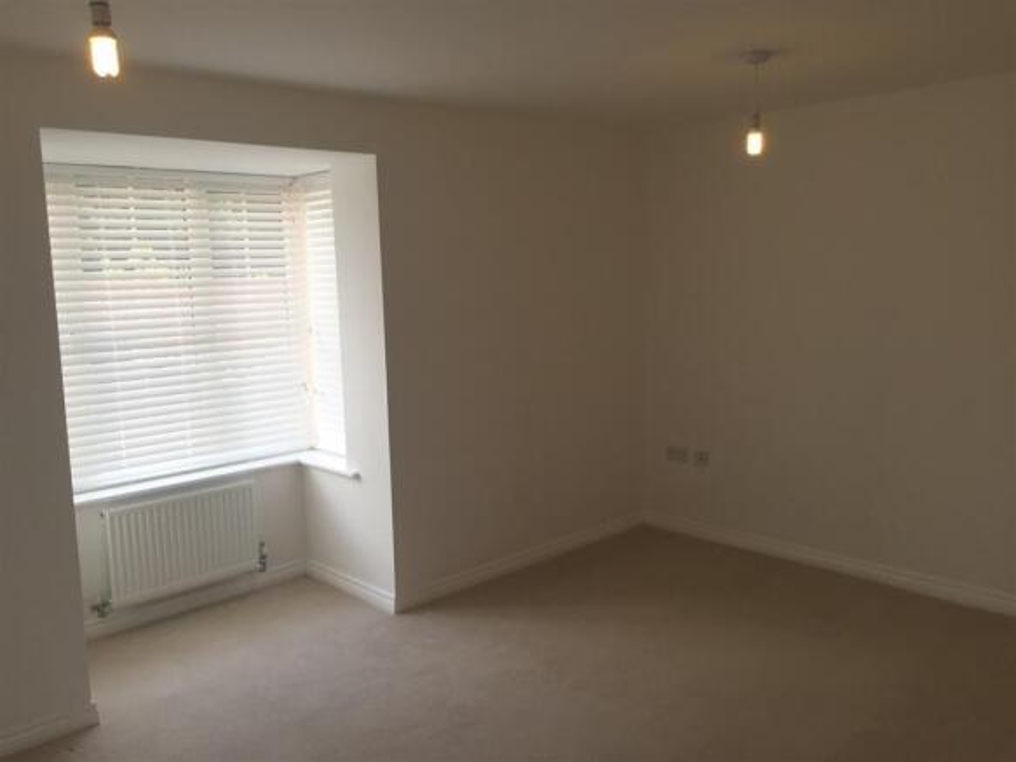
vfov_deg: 48.2
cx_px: 508
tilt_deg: -8.5
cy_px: 381
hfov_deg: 61.7
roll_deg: +0.5
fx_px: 851
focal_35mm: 29
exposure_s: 1/100
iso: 32
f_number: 2.2
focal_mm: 4.15
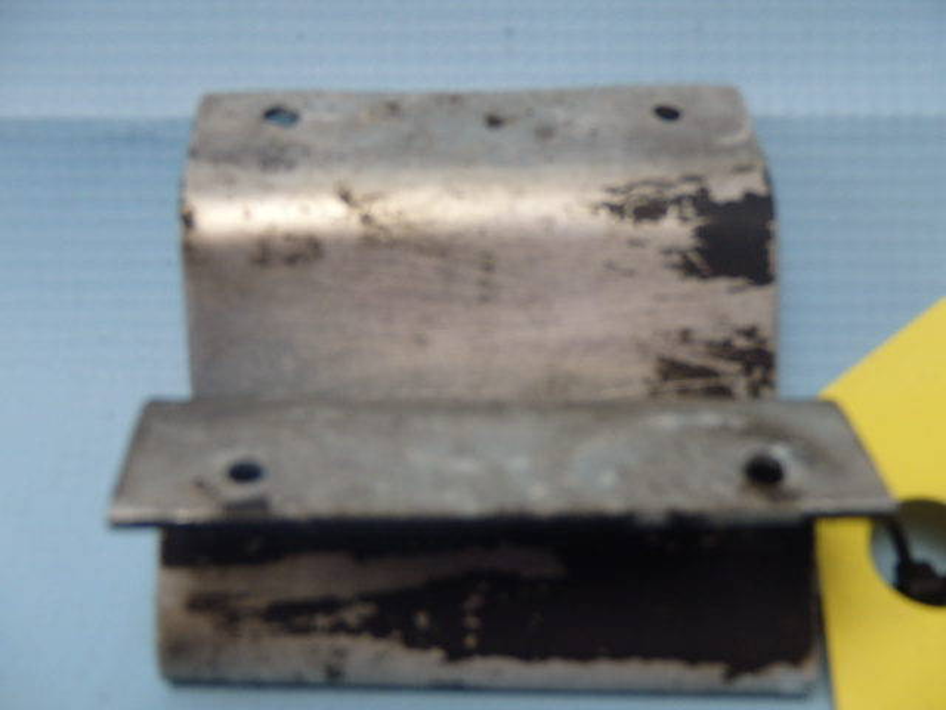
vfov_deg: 36.0
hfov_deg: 46.8
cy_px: 355
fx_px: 1093
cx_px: 473
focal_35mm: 40
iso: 200
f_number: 4.7
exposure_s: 1/40
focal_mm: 7.3
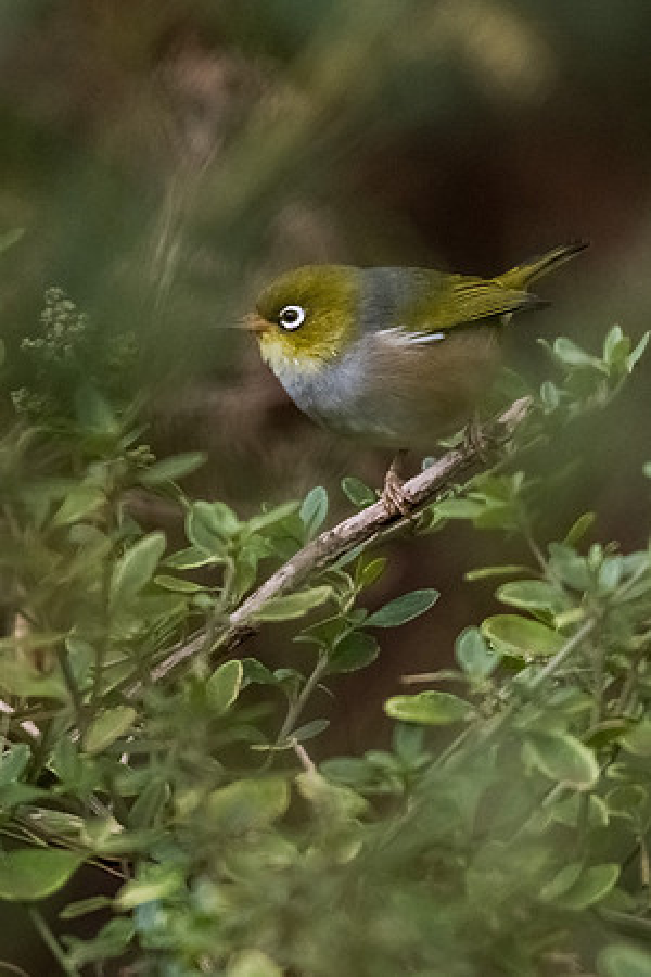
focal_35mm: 988
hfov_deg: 1.4
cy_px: 443
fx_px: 26785
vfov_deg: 2.1
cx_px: 336
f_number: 5.6
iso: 3200
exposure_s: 1/320
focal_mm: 500
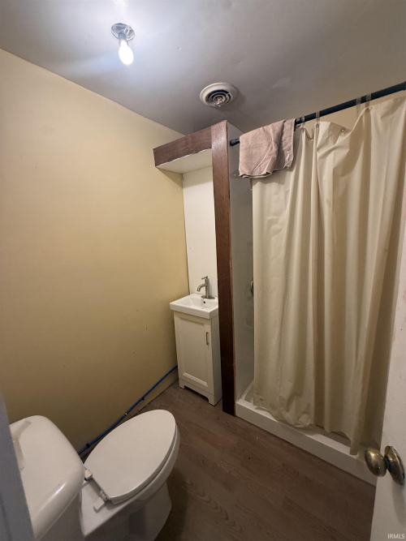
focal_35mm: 14
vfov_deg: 102.1
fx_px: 219
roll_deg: +1.8
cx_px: 203
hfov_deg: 85.7
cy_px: 270
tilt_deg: -9.2
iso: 320
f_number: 2.2
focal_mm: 2.22
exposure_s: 1/60
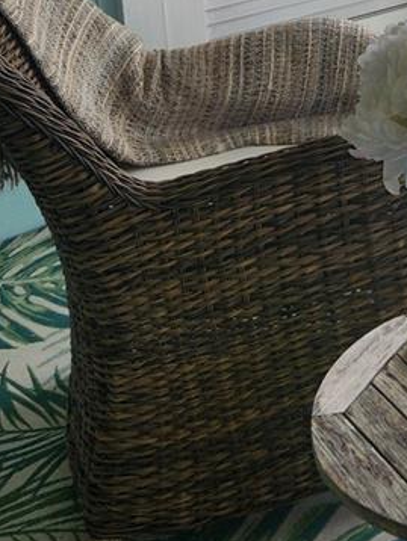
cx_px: 570
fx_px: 1206
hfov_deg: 17.6
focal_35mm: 77
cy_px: -94
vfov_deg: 23.3
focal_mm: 5.4
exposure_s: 1/239
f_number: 1.8
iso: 20
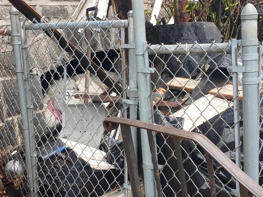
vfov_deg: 32.2
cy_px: 98
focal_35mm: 45
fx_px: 342
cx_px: 132
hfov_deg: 42.1
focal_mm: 4.23
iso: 50
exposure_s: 1/238
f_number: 1.5
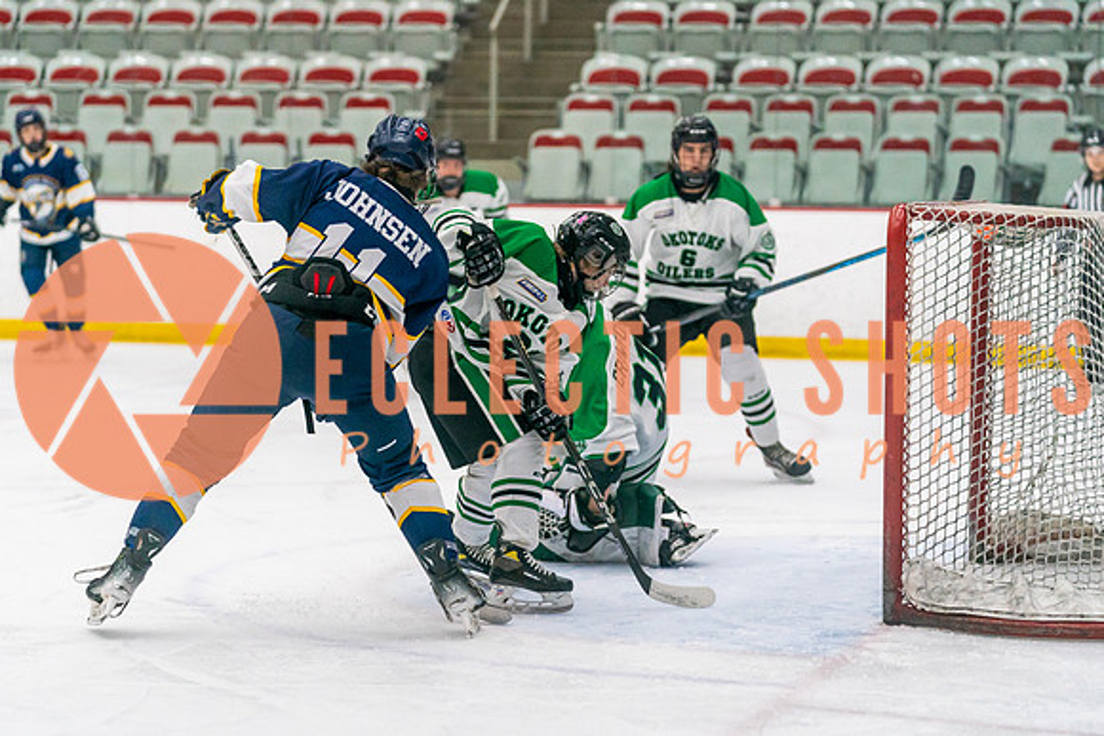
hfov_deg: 16.6
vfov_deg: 11.1
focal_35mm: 123
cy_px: 431
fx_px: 3781
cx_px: 495
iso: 3200
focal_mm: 99
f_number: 2.8
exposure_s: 1/1250
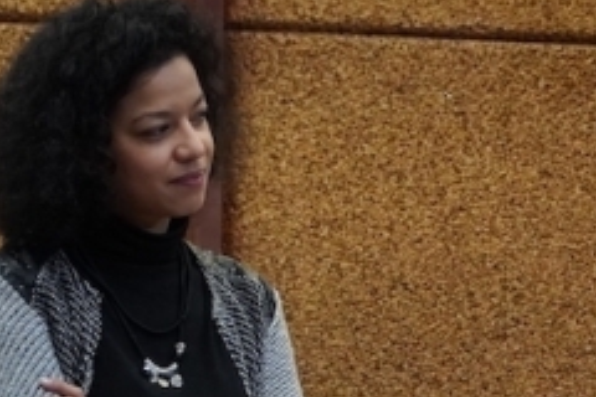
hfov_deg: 5.6
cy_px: 375
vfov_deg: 3.8
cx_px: 631
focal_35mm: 366
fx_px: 6053
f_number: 4
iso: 2000
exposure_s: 1/160
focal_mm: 73
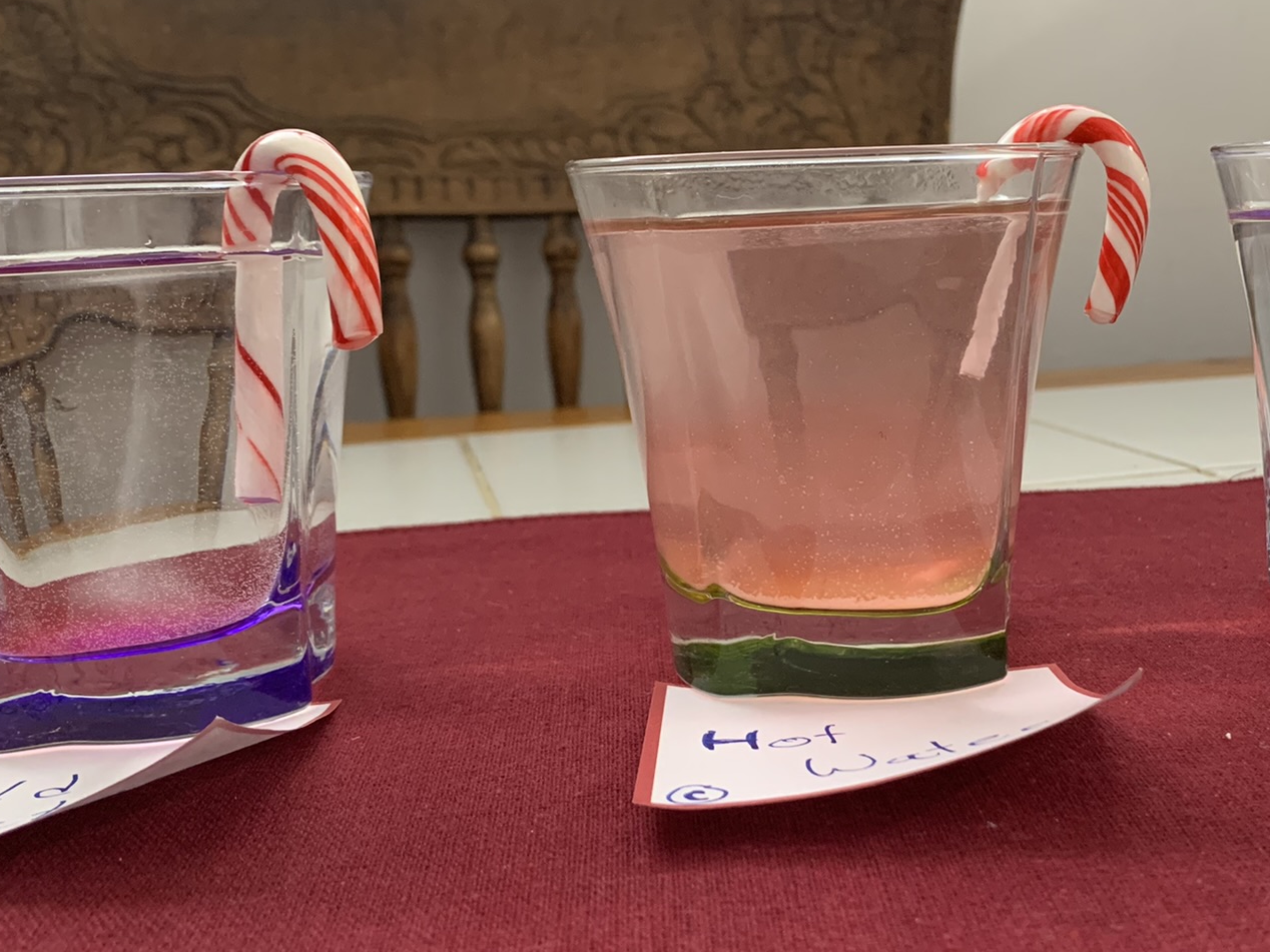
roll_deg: +3.1
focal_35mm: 42
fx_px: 1541
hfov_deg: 44.4
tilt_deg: -9.9
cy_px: 455
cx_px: 805
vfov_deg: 34.3
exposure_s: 1/60
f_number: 1.8
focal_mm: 4.25
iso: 320
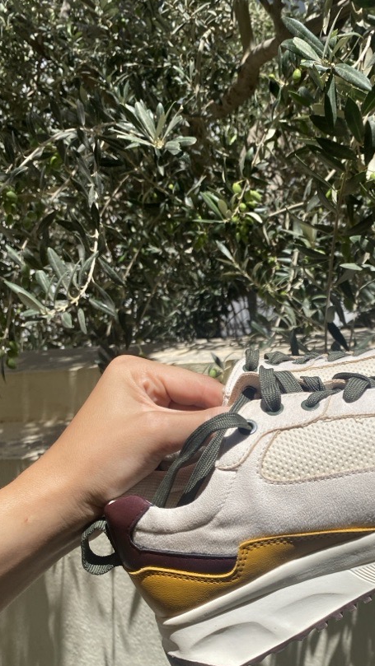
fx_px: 619
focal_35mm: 35
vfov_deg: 56.4
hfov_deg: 32.7
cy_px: 378
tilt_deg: -15.7
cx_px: 307
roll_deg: +6.0
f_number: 1.8
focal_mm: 4.25
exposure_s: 1/3497
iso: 32
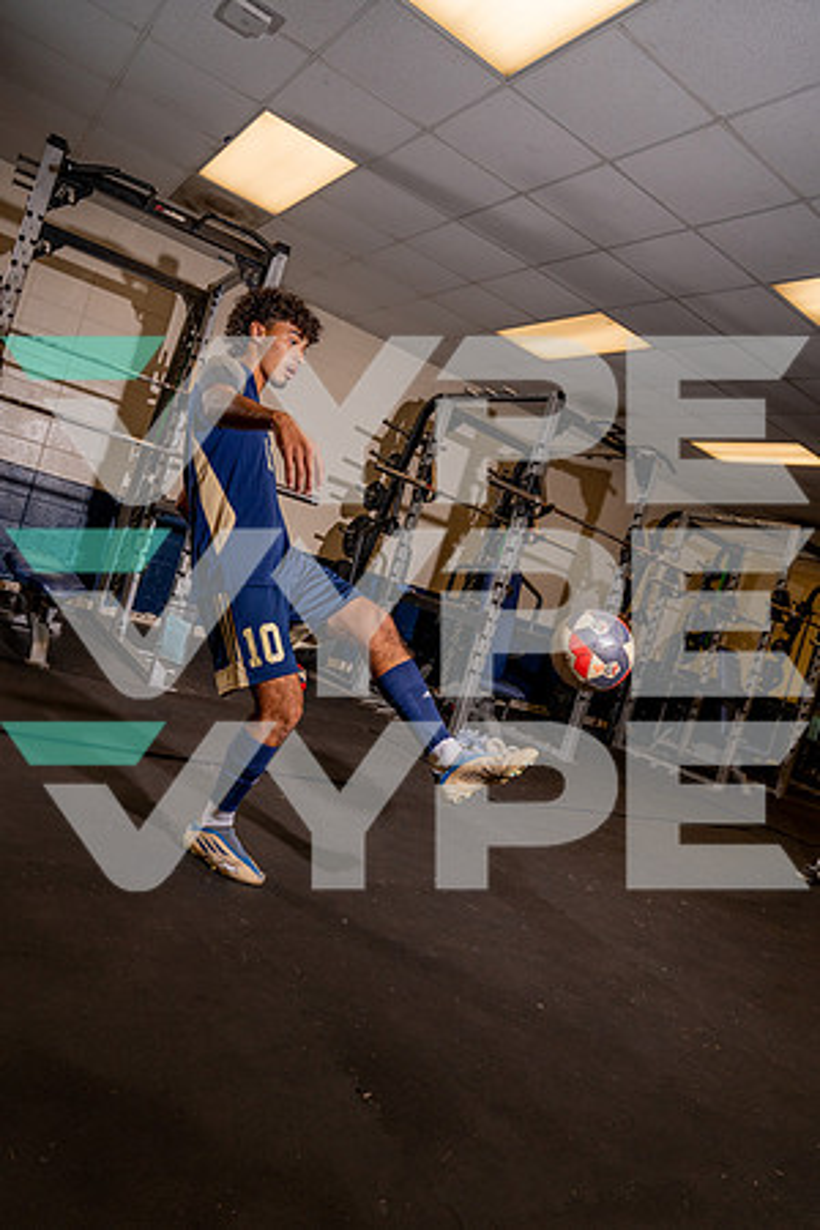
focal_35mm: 24
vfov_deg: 73.7
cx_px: 410
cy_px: 615
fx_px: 820
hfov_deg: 53.1
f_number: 8
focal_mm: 24
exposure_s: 1/250
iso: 1250
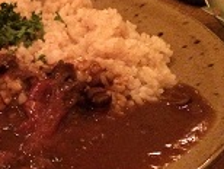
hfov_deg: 26.2
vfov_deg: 21.1
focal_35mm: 70
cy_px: 98
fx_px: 454
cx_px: -3
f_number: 2.2
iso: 1600
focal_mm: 4.12
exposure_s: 1/15
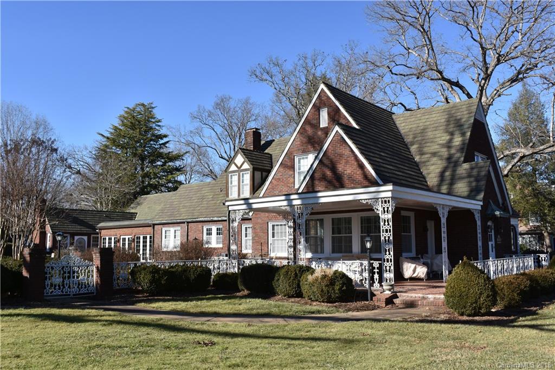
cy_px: 185
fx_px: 509
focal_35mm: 33
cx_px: 278
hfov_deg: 57.2
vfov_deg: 39.9
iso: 250
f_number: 8
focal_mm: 22
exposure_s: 1/500
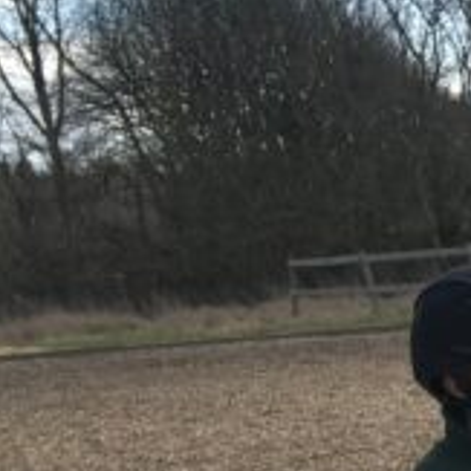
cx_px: 821
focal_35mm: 121
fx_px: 1863
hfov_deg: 13.1
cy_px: 688
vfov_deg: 13.6
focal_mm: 4.15
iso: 25
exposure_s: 1/680
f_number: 2.2
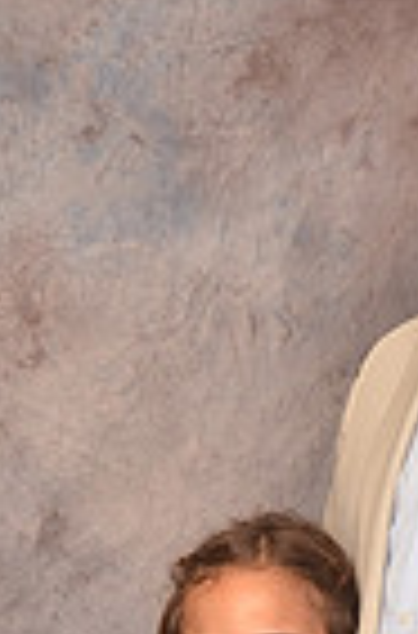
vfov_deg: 12.7
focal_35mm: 154
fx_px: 2703
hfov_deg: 8.8
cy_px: 935
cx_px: 382
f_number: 5.6
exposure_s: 1/60
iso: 200
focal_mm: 25
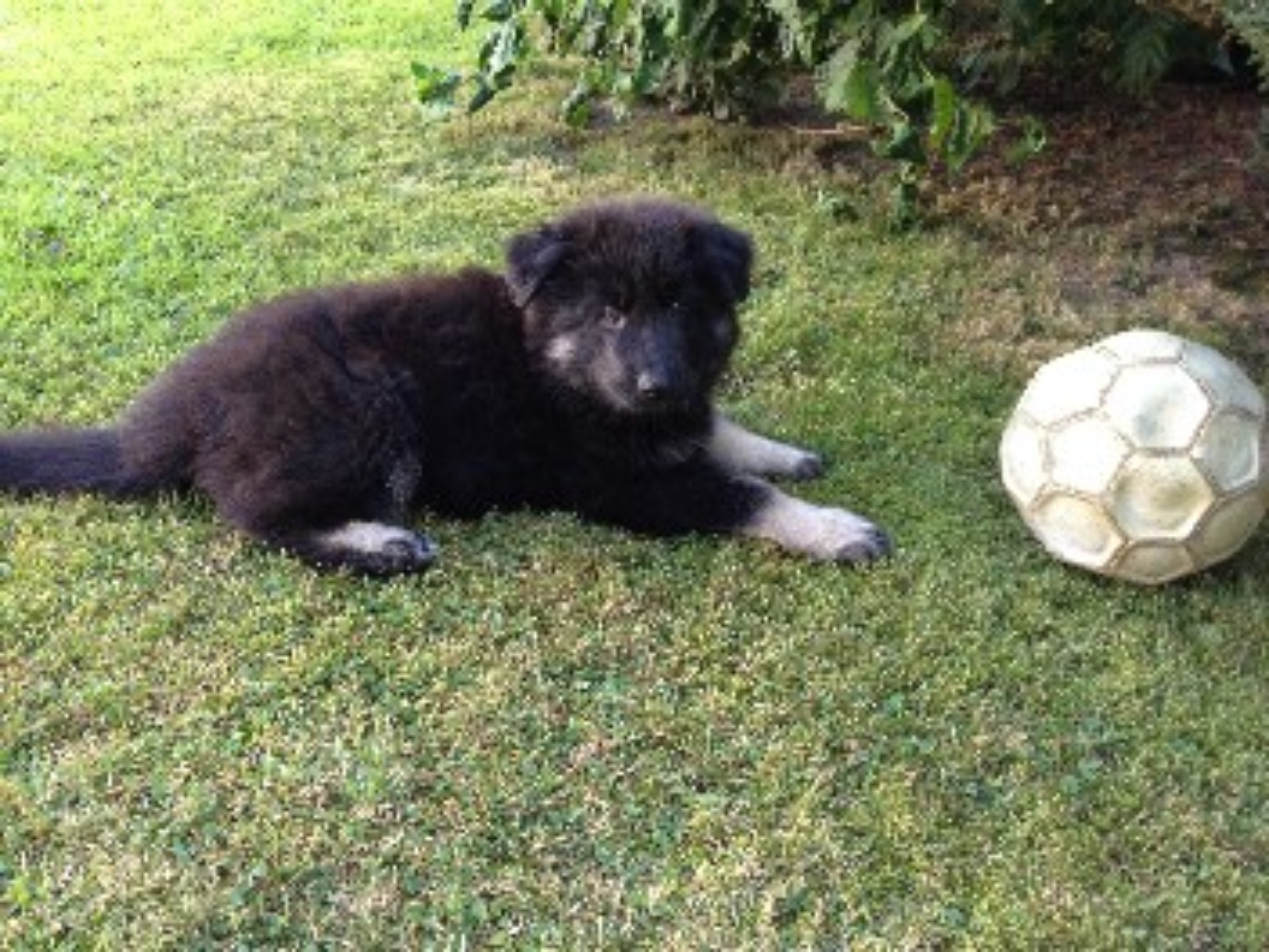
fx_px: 1283
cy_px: 476
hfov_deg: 52.6
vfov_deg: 40.7
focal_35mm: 35
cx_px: 634
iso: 64
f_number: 2.4
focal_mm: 4.28
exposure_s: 1/40
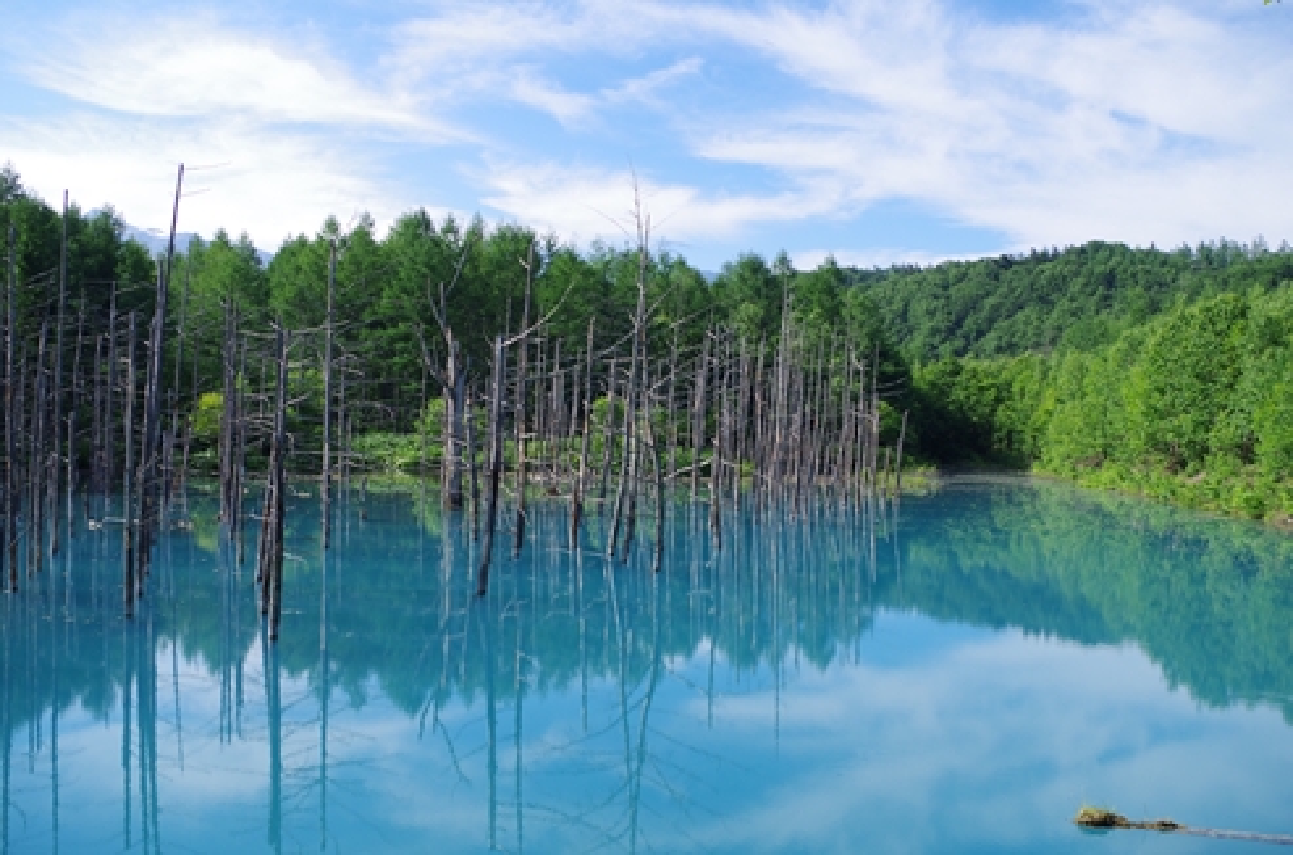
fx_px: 1243
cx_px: 646
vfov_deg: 38.0
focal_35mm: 35
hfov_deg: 55.0
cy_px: 428
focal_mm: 23.13
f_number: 5.6
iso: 100
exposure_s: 1/250
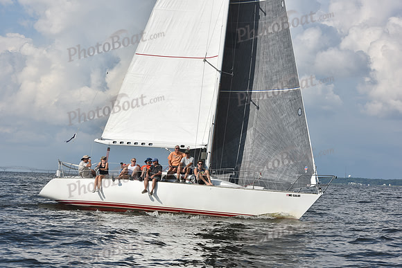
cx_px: 201
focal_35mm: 92
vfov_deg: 14.9
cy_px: 134
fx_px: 1028
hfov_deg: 22.1
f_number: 9
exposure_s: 1/1250
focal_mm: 92
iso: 250
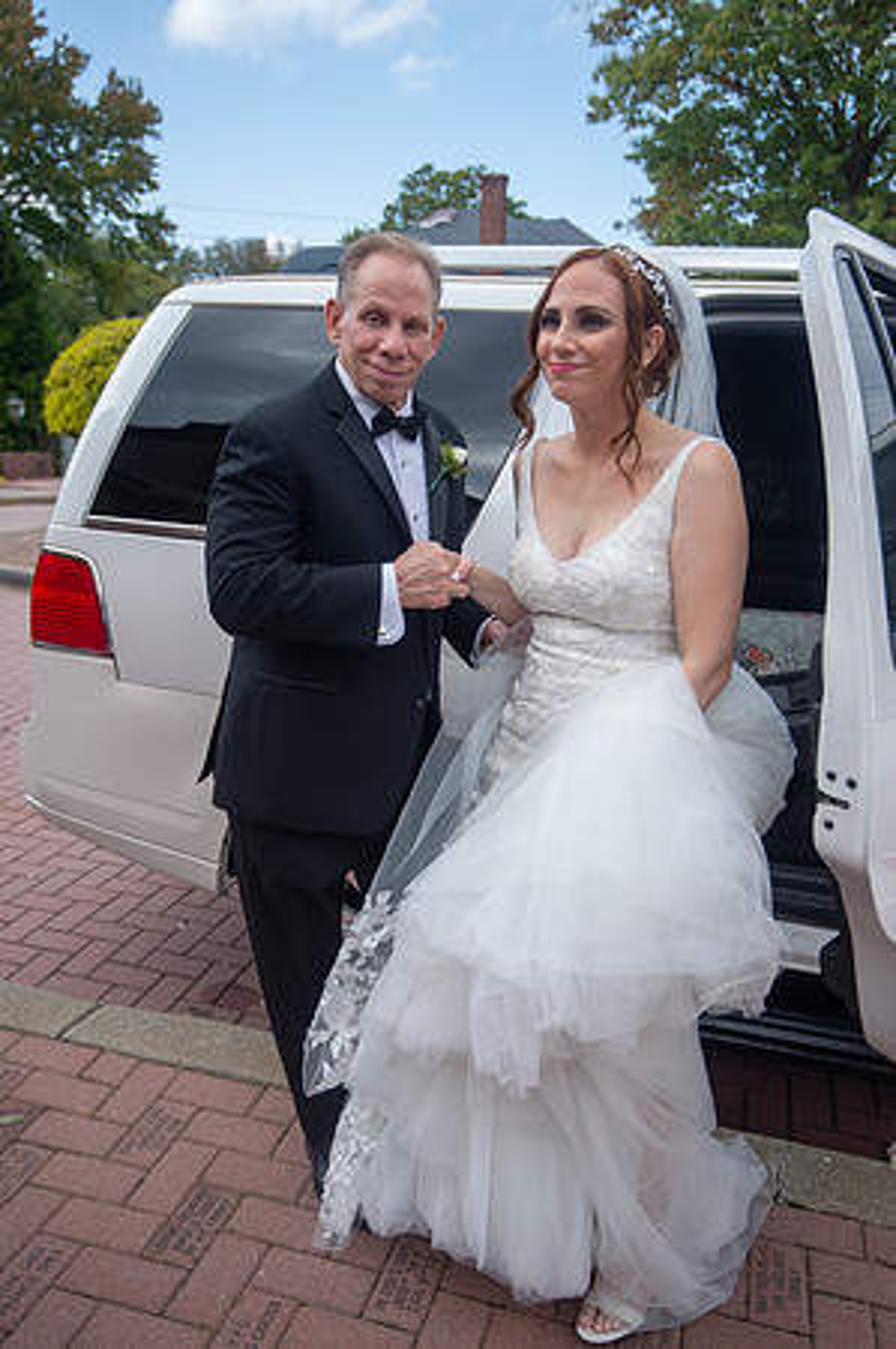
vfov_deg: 62.0
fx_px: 1123
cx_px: 448
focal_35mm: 30
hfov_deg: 43.5
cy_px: 674
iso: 400
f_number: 4
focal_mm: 30
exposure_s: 1/1250
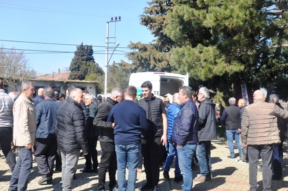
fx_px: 365
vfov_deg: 29.3
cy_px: 83
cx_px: 161
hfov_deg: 43.0
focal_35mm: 46
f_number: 10
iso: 200
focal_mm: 23
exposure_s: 1/400
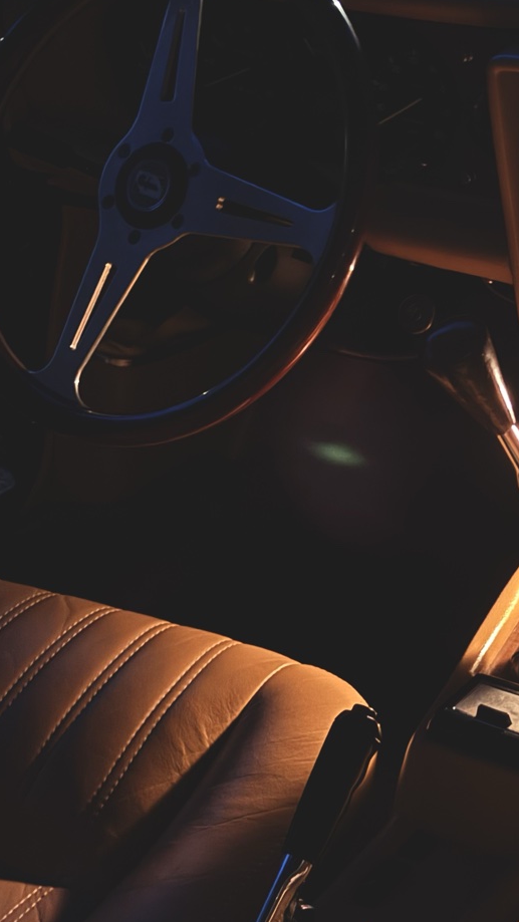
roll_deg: -1.5
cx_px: 512
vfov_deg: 23.4
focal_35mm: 91
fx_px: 2226
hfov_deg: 13.1
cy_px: 421
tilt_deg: -28.0
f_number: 1.78
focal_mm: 6.76
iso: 640
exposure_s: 1/5
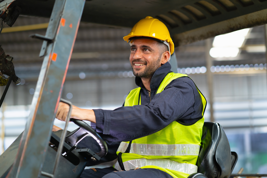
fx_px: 630
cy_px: 89
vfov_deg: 16.1
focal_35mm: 85
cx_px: 134
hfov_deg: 23.9
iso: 250
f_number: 2.8
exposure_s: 1/80
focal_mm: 85
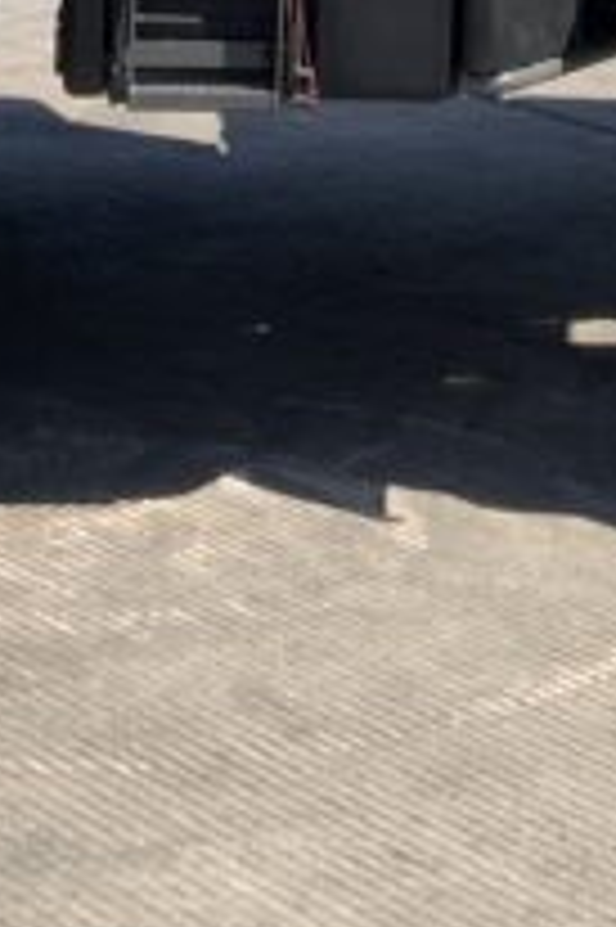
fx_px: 3856
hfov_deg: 9.1
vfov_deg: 12.5
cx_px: 504
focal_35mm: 150
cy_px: -734
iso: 16
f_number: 1.8
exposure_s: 1/1098
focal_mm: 3
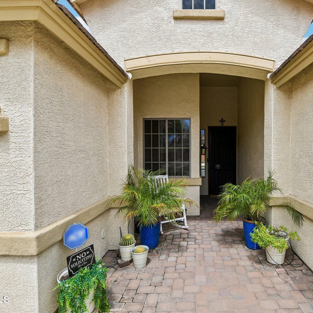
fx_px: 205
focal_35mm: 20
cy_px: 151
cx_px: 199
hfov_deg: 73.3
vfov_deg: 74.8
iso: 100
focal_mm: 10
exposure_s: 1/250
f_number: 8
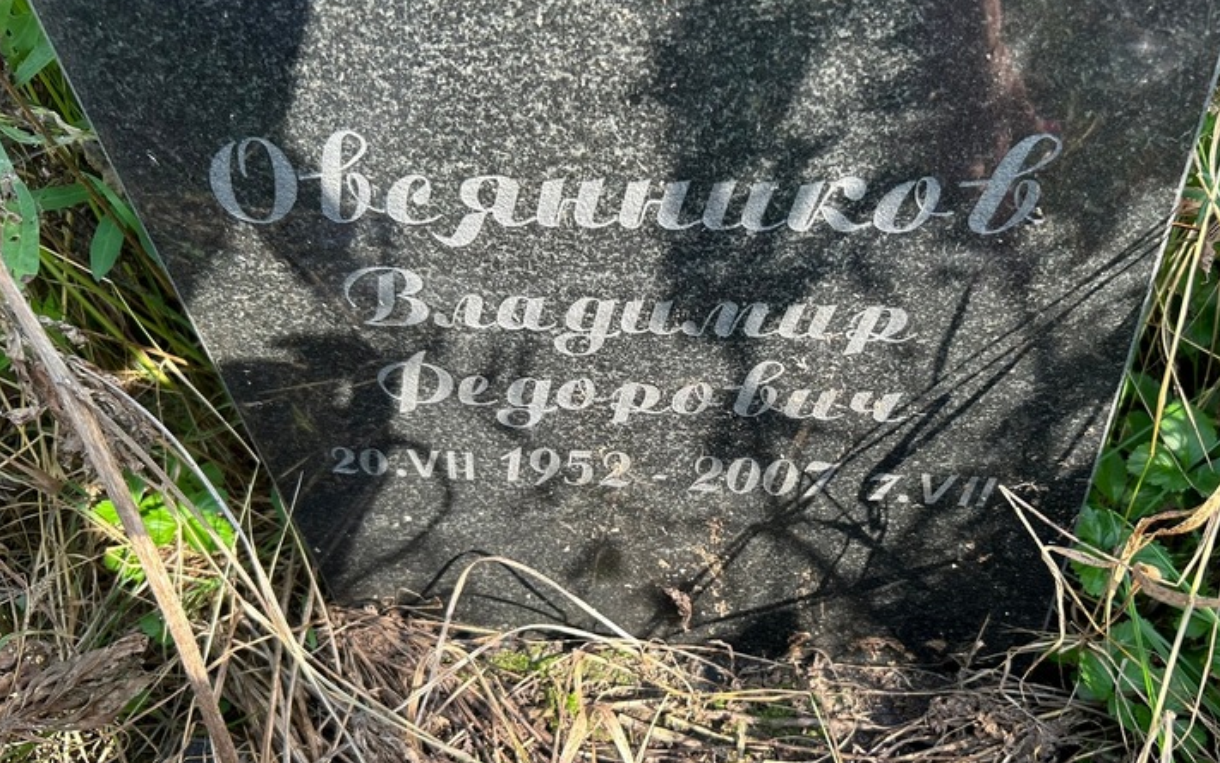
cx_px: 678
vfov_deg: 40.6
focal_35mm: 31
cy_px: 424
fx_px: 1031
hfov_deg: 61.1
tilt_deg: -45.4
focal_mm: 5.7
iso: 50
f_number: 1.5
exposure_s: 1/337
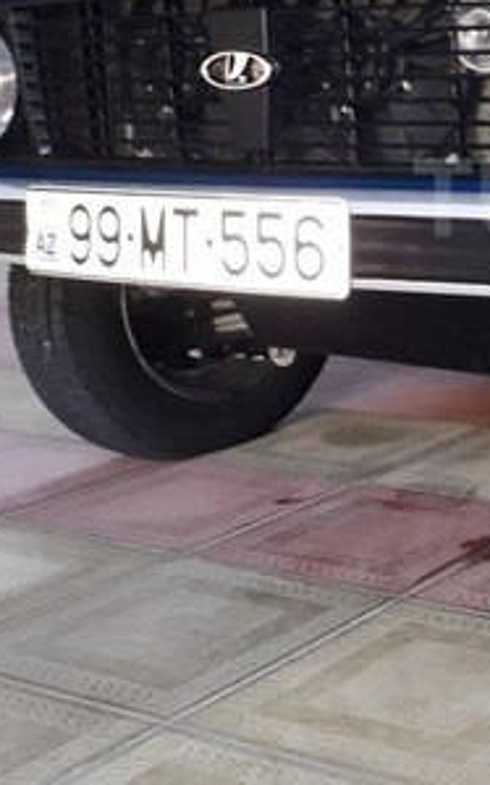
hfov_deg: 18.7
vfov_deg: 31.9
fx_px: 1349
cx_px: 681
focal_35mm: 63
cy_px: 198
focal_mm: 3.6
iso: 200
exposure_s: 1/50
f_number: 1.9
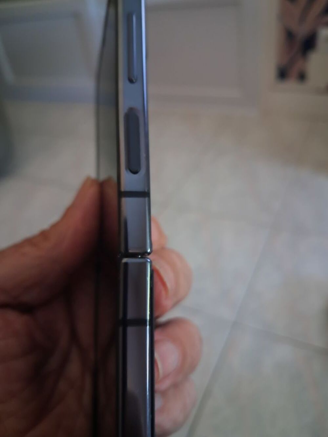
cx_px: 164
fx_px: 341
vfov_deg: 65.3
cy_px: 218
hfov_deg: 51.4
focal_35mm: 27
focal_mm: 4
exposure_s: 1/13
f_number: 1.8
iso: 1000
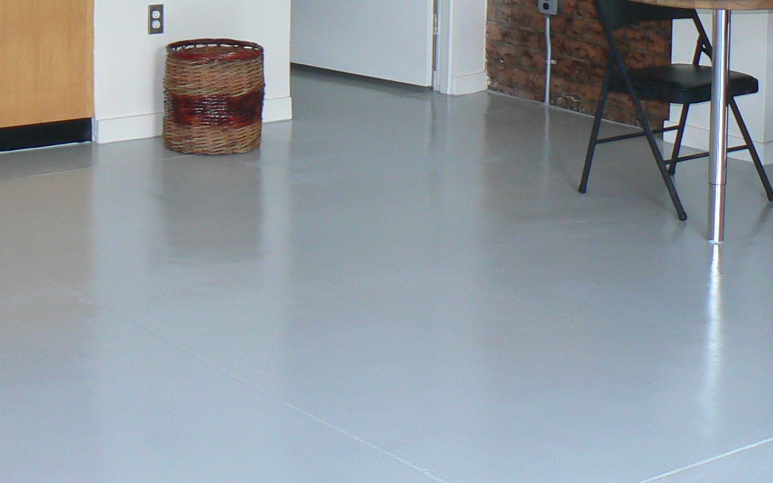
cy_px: -142
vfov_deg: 14.7
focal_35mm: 85
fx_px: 1791
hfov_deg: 24.2
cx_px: 232
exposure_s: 1/25
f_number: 2.8
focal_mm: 6
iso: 100
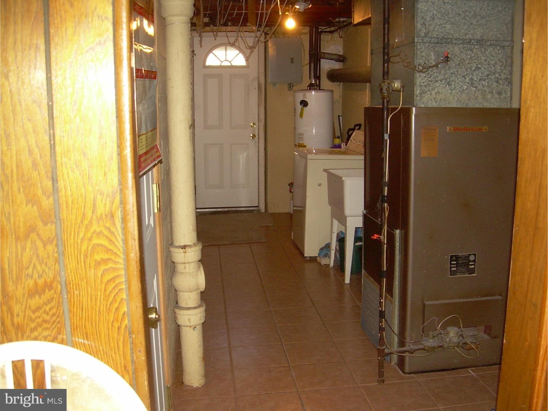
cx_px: 274
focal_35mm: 38
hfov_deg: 49.0
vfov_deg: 37.7
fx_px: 602
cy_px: 206
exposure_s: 1/60
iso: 168
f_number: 2.8
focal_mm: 6.3
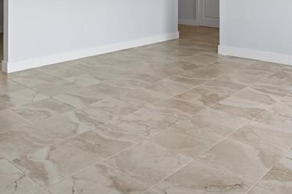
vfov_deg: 29.2
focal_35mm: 41
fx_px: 332
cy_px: -22
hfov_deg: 47.4
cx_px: 147
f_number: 9
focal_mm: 16
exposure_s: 1/60
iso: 200
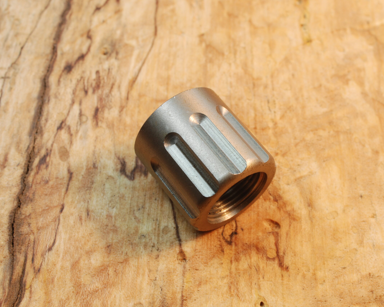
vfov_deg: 22.5
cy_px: 155
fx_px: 773
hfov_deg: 27.9
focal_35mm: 68
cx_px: 219
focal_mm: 40
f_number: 22
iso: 200
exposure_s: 1/13
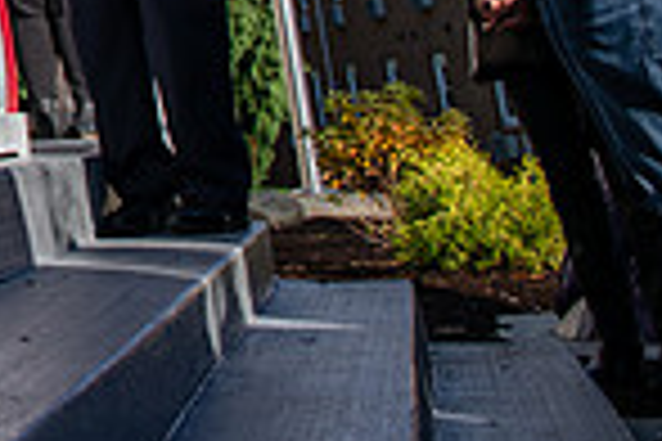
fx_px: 1747
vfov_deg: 12.9
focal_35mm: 95
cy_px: -389
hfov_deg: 17.1
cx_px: -576
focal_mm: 24
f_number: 4
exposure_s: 1/800
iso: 80
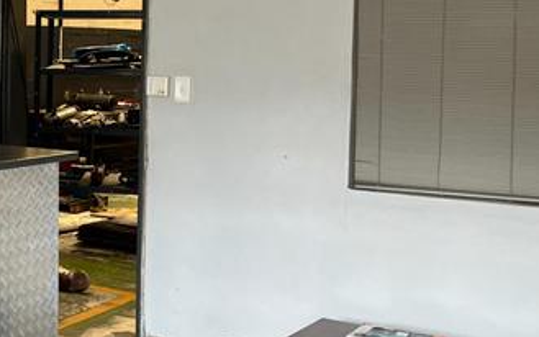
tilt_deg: -3.7
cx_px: -67
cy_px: 72
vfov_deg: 19.3
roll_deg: +0.1
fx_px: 985
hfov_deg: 27.7
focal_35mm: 67
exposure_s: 1/104
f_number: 1.6
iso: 125
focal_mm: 5.1
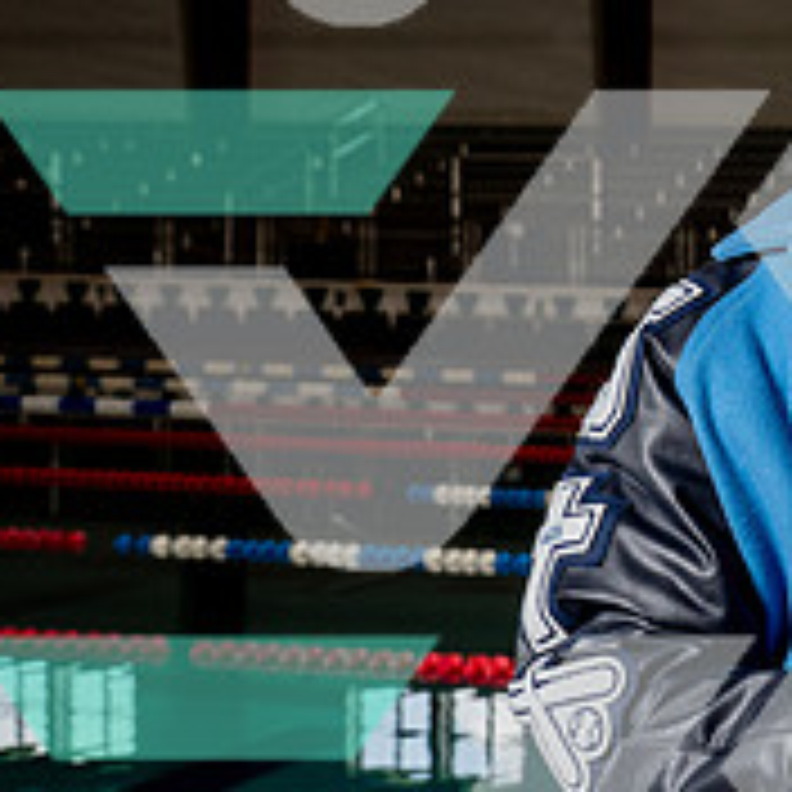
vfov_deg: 16.0
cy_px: 331
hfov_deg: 15.0
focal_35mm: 109
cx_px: 1130
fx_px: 2821
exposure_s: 1/250
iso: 400
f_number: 6.3
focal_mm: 39
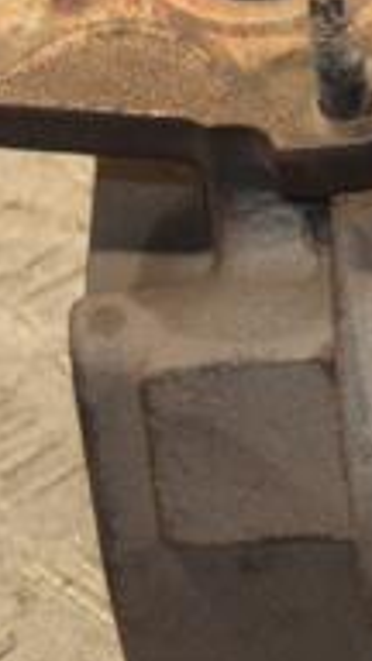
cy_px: 155
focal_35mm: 255
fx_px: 4472
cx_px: 610
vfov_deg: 8.4
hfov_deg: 4.7
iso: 800
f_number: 5
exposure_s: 1/125
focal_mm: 52
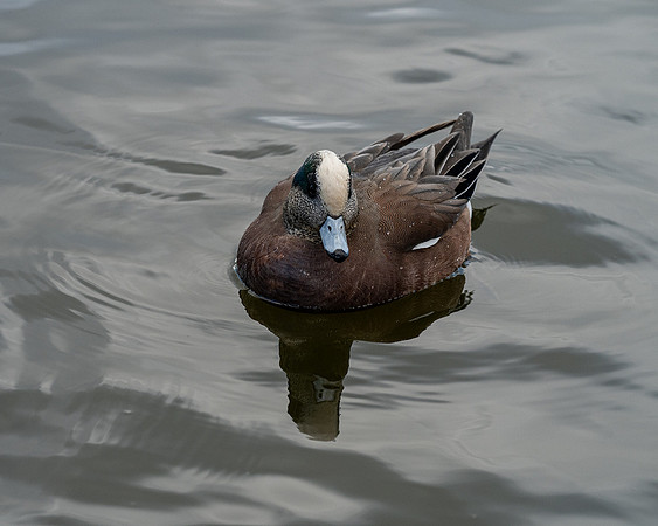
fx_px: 4166
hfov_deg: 9.0
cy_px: 263
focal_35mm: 214
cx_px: 285
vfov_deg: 7.2
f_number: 8
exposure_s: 1/1600
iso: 1250
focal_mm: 190
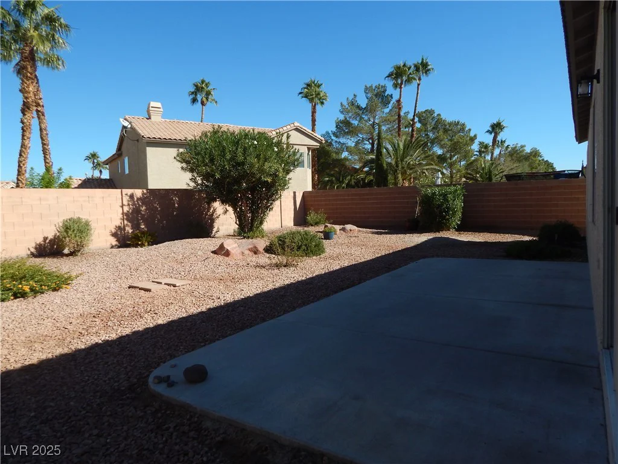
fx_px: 411
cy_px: 232
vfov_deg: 58.9
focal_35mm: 23
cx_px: 309
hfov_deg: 73.9
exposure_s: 1/1250
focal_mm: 4
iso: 125
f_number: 3
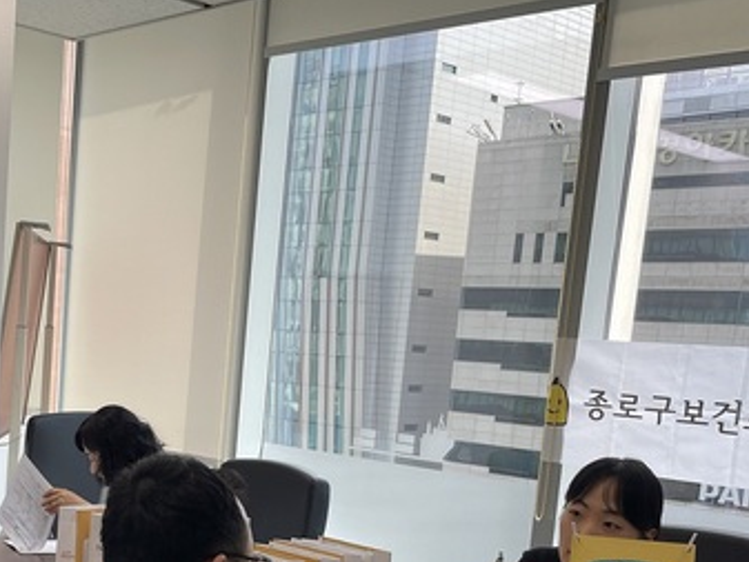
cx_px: 122
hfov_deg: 34.2
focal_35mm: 54
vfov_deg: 26.2
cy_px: 499
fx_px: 1169
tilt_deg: -7.8
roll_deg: -2.9
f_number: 1.6
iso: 32
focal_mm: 4.2
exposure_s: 1/329
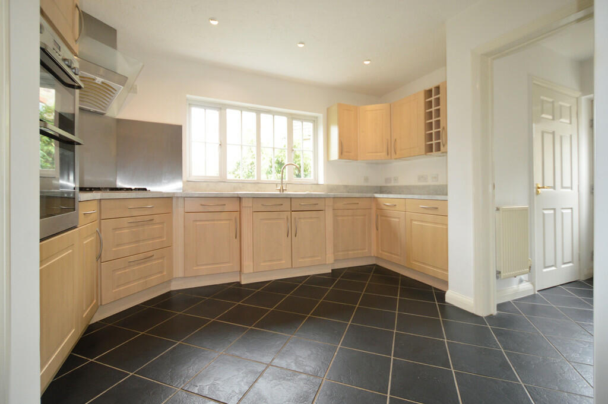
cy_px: 202
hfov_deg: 100.4
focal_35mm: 15
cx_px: 304
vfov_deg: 77.2
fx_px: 253
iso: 500
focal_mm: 10
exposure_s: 1/60
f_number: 3.5
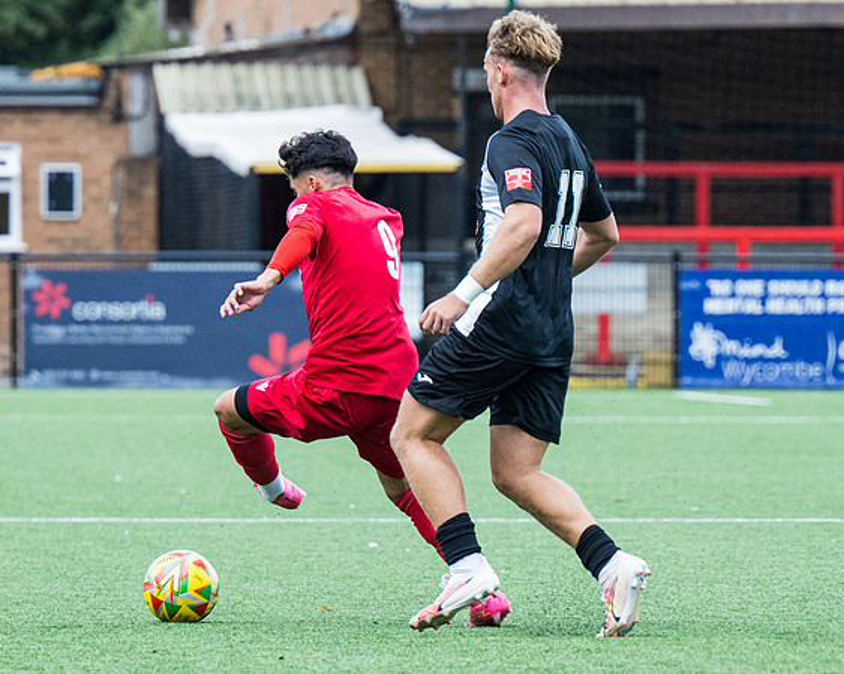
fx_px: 12470
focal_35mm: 499
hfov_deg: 3.9
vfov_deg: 3.1
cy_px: 341
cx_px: 224
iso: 800
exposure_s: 1/1600
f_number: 4.5
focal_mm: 200
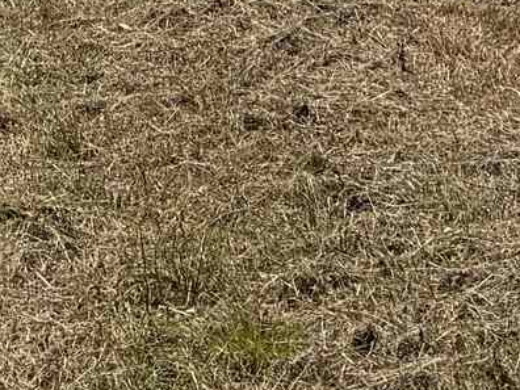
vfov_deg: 7.2
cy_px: -708
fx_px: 2794
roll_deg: -1.7
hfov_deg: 10.6
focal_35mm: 186
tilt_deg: +6.0
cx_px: 230
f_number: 1.78
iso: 80
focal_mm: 6.76
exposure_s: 1/6173
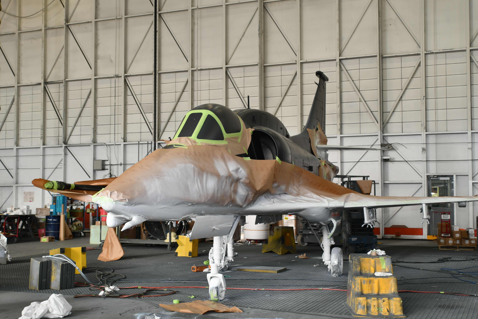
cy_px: 160
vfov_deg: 28.1
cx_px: 239
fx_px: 637
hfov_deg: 41.1
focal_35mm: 48
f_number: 4.5
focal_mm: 32
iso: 125
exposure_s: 1/60
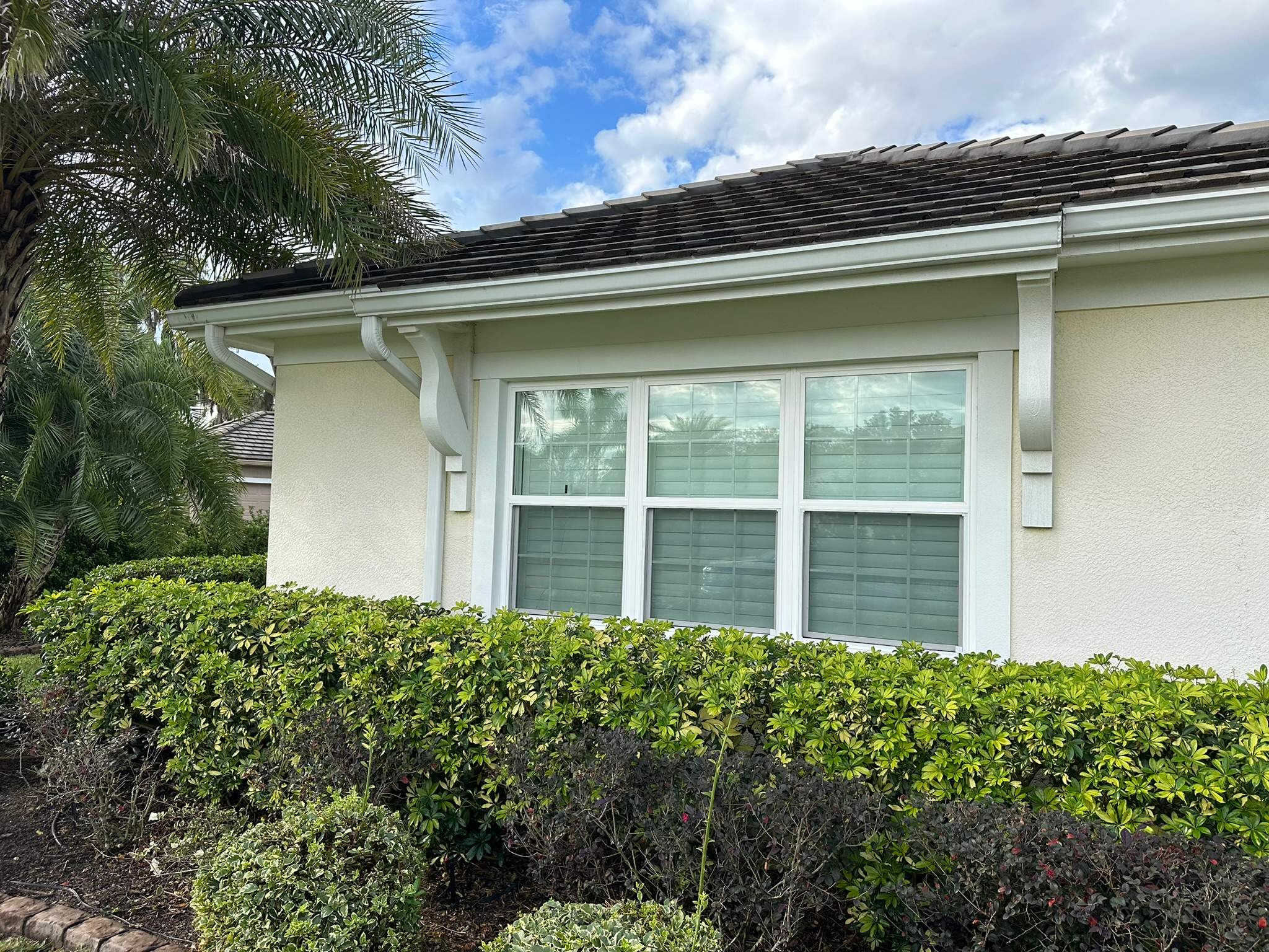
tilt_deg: +3.8
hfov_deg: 71.6
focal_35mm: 24
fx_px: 880
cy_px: 476
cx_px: 634
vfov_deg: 56.8
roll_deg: -0.7
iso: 80
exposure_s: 1/1374
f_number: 1.78
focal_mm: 6.86
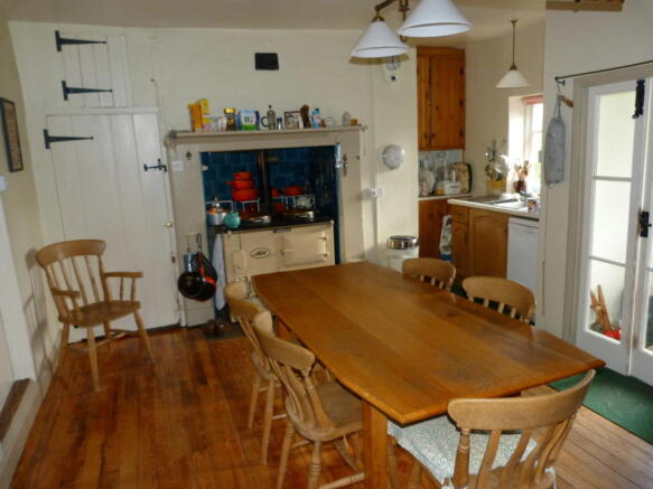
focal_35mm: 25
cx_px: 326
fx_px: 472
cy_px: 244
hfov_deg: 69.4
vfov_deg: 54.9
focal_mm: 4.5
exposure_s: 1/60
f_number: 2.8
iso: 200
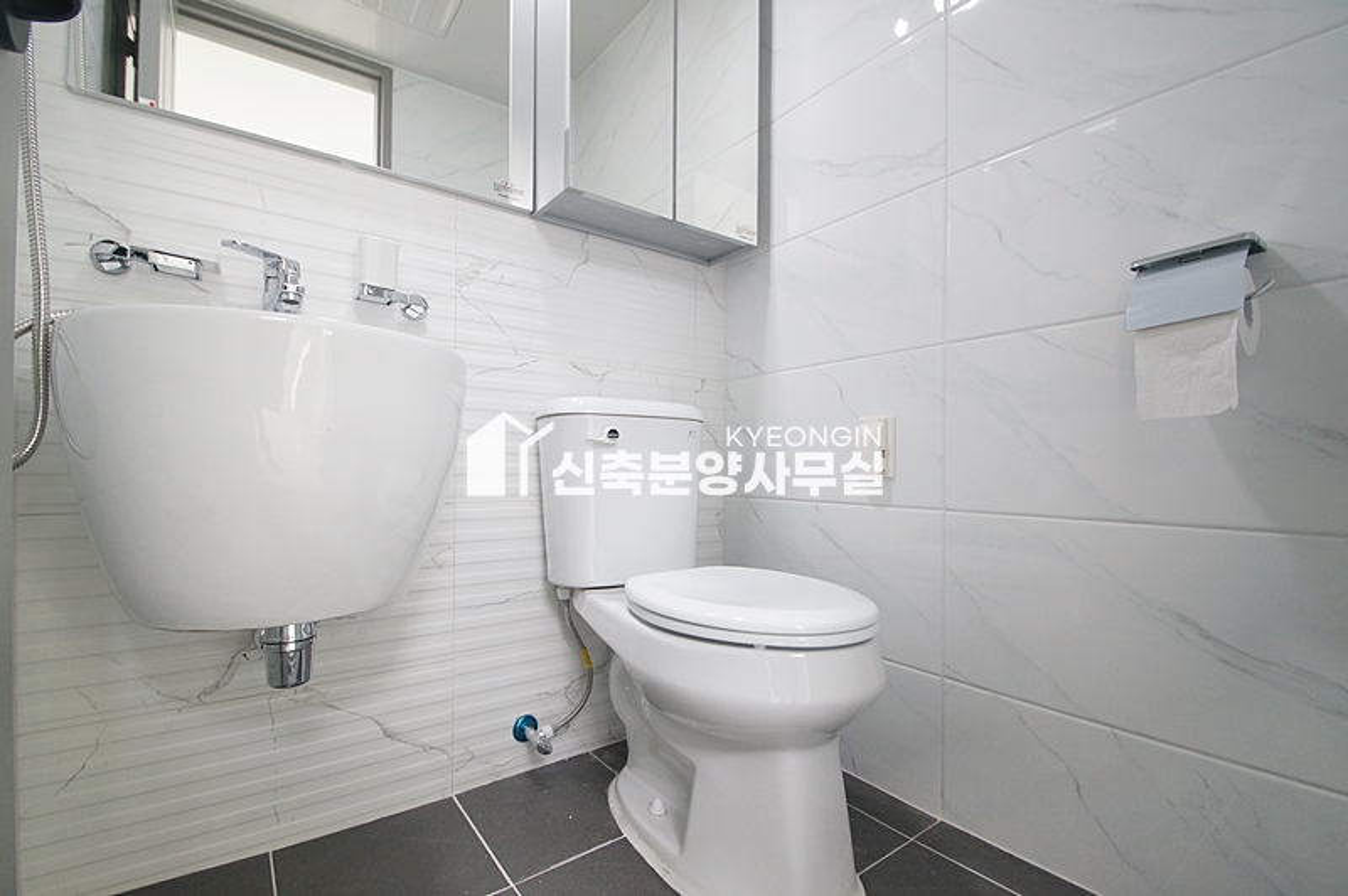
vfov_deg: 77.2
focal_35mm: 15
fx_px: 561
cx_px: 674
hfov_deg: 100.4
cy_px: 448
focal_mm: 10
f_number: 5
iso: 800
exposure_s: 1/60
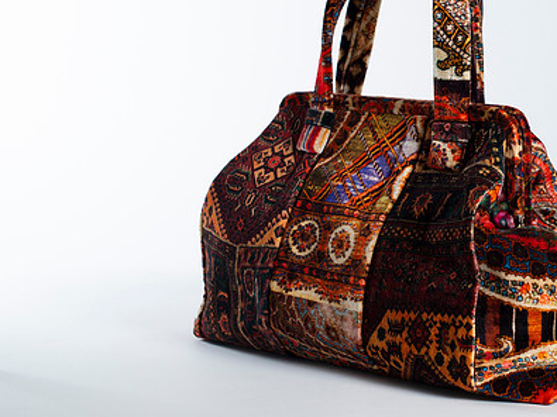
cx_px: 461
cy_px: 160
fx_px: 1399
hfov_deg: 22.2
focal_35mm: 87
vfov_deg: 16.9
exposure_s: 1/200
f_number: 7.1
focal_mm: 50
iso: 200
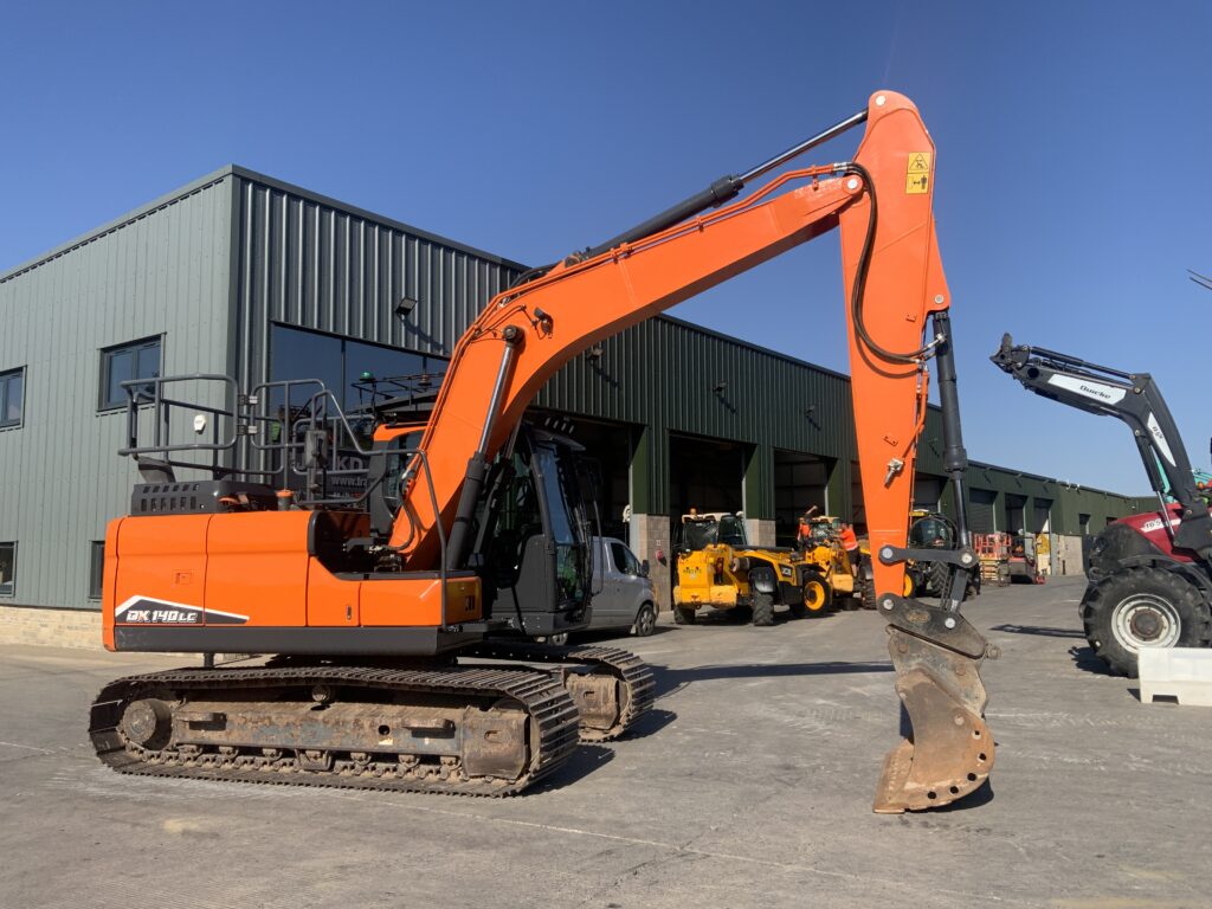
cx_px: 606
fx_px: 1015
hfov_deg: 61.7
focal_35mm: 29
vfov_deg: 48.2
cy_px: 454
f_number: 1.8
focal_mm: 3
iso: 16
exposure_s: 1/1848
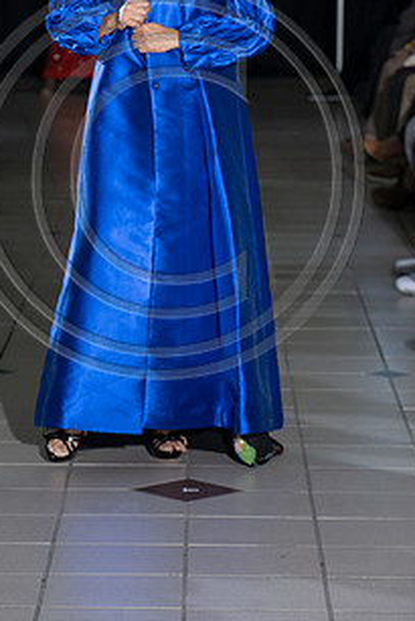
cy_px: 174
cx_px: 160
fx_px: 3040
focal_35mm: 176
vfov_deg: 11.7
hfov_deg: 7.8
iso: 1250
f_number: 5.6
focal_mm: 120
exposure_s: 1/160
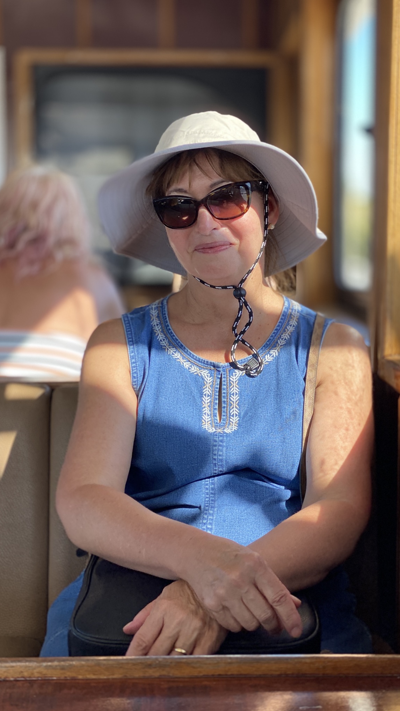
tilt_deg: -5.1
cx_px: 215
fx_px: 1075
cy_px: 356
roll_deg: -1.5
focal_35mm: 57
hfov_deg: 21.1
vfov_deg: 36.6
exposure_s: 1/122
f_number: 2
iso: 20
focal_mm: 6
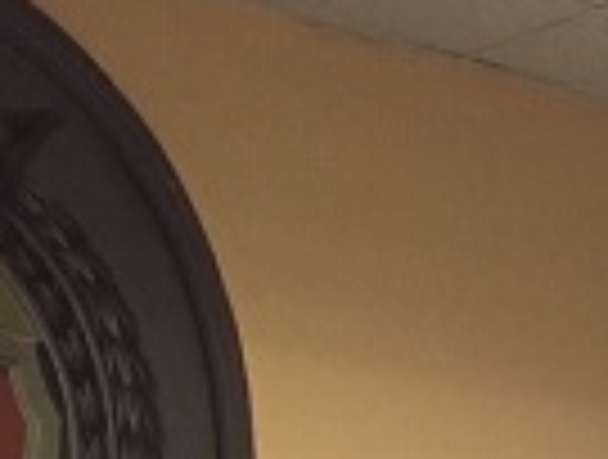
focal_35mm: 150
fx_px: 2642
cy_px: 929
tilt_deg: +0.6
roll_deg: -1.3
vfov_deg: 9.3
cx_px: 401
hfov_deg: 13.1
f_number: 2.2
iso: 200
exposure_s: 1/33
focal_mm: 4.15
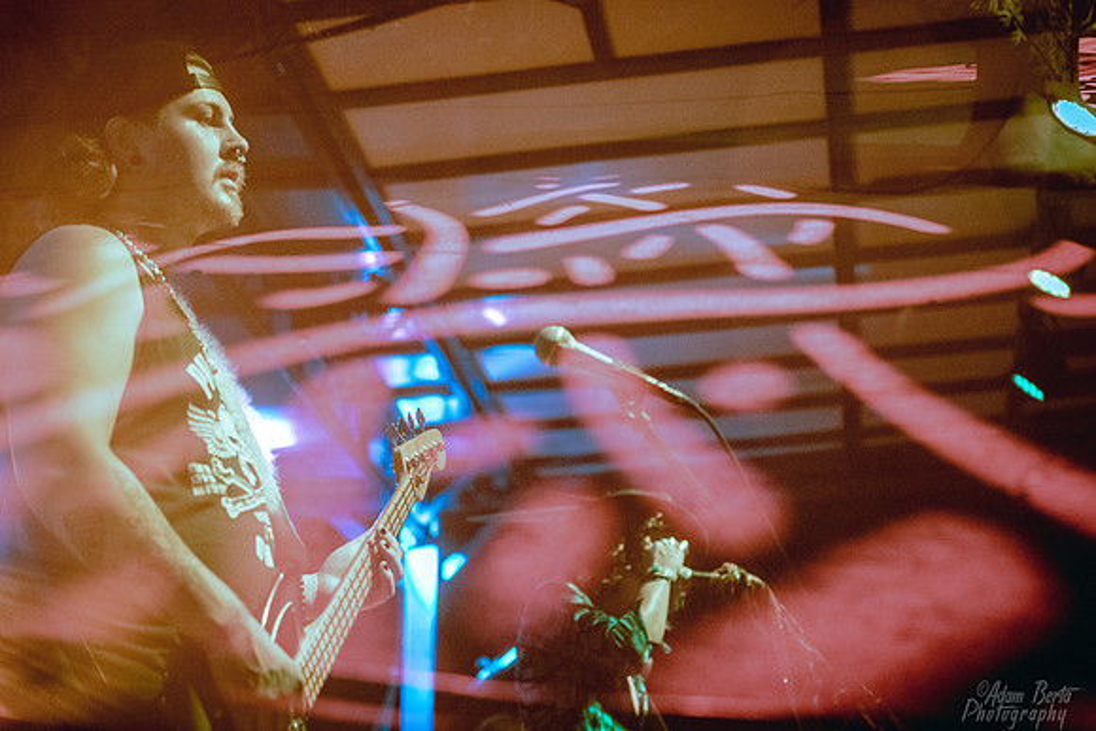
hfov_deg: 32.4
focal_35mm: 62
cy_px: 366
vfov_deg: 21.9
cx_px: 548
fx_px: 1888
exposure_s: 1/160
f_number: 6.3
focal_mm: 62
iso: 6400
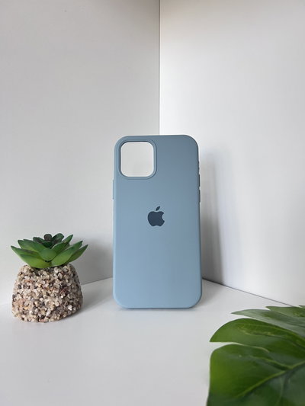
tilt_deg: -6.4
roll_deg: +1.6
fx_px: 305
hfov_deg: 53.1
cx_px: 152
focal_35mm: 26
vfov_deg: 67.3
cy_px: 203
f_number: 1.5
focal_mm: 5.7
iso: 125
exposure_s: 1/52
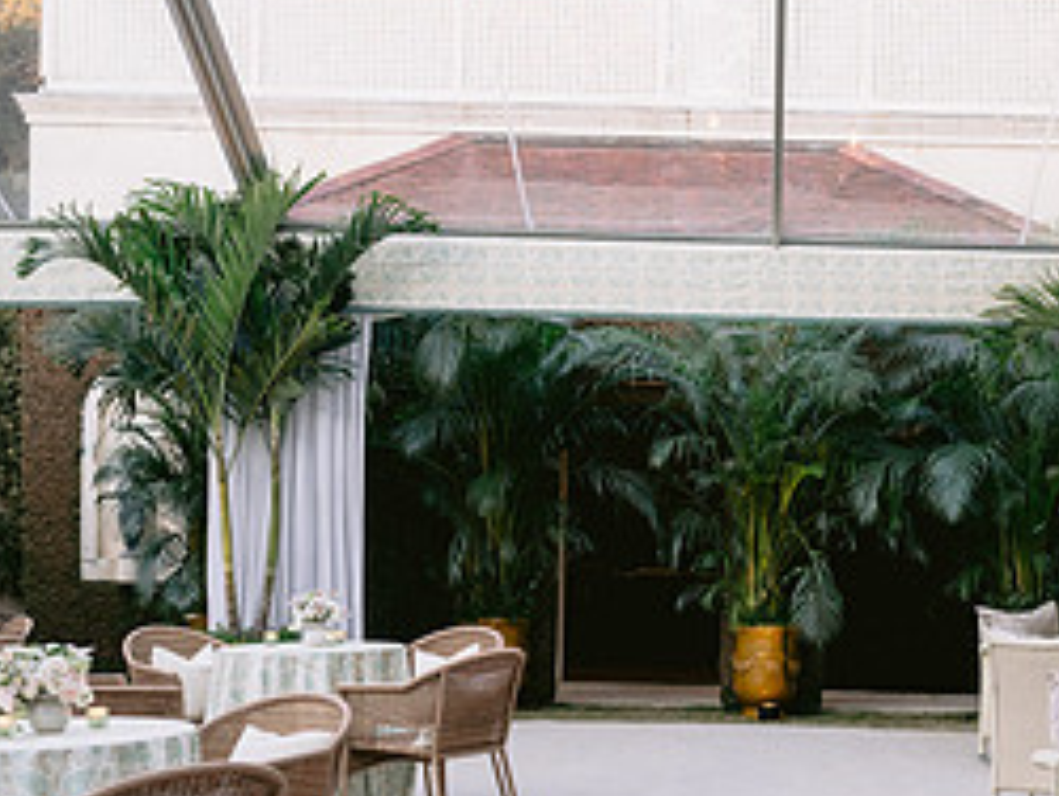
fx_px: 2389
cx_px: 762
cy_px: 591
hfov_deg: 24.8
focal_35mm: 78
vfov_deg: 18.8
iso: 400
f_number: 4
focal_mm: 35
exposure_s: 1/125
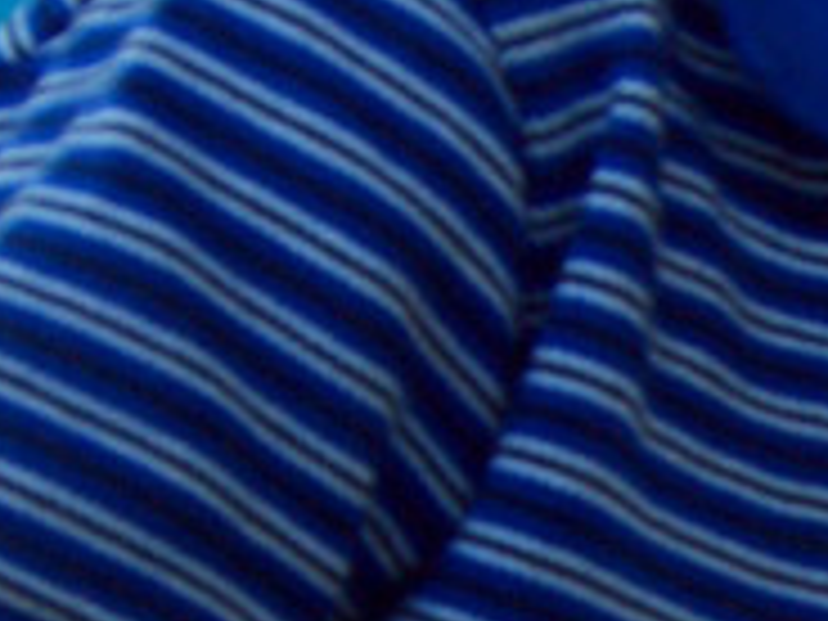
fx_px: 3947
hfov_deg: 11.4
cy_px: 1094
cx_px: 1341
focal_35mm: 165
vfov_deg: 8.7
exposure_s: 1/200
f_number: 4
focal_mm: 7.9
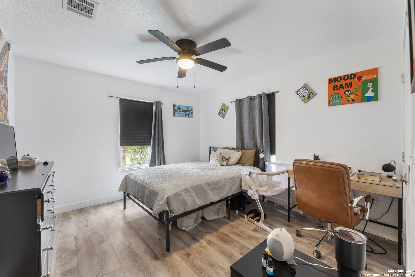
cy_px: 138
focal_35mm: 14
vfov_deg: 81.2
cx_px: 208
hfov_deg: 104.3
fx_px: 161
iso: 400
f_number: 11
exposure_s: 1.3
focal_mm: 14
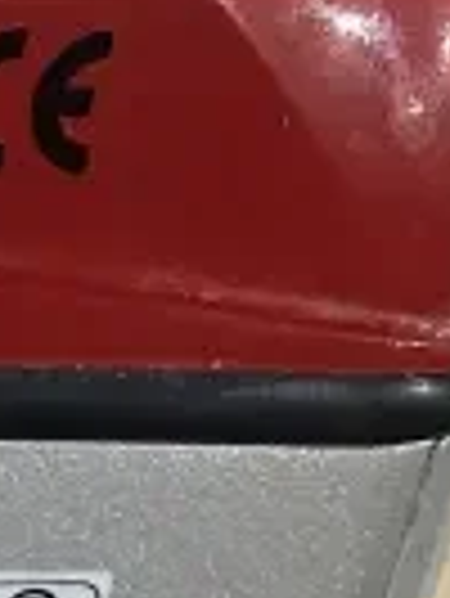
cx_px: -855
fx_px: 2752
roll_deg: -3.6
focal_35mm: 159
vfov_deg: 11.6
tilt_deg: -33.1
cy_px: 1023
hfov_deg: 8.1
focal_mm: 4.25
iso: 320
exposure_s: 1/60
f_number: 1.8
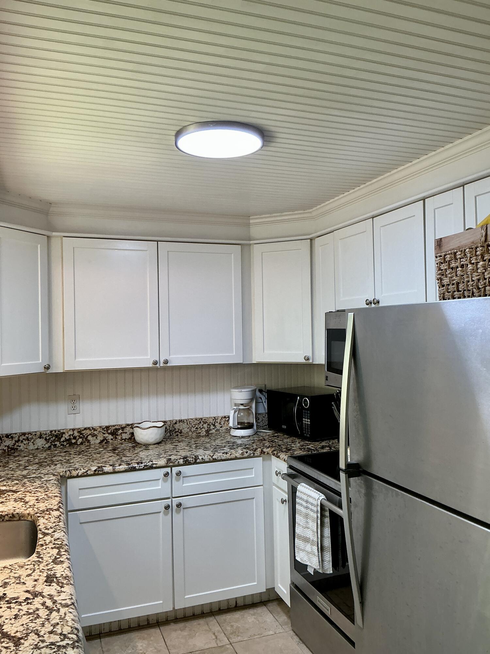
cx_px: 245
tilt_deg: -0.3
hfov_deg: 49.7
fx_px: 528
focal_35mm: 28
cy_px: 327
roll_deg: +1.3
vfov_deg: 63.4
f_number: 1.8
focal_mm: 3
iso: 50
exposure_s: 1/60
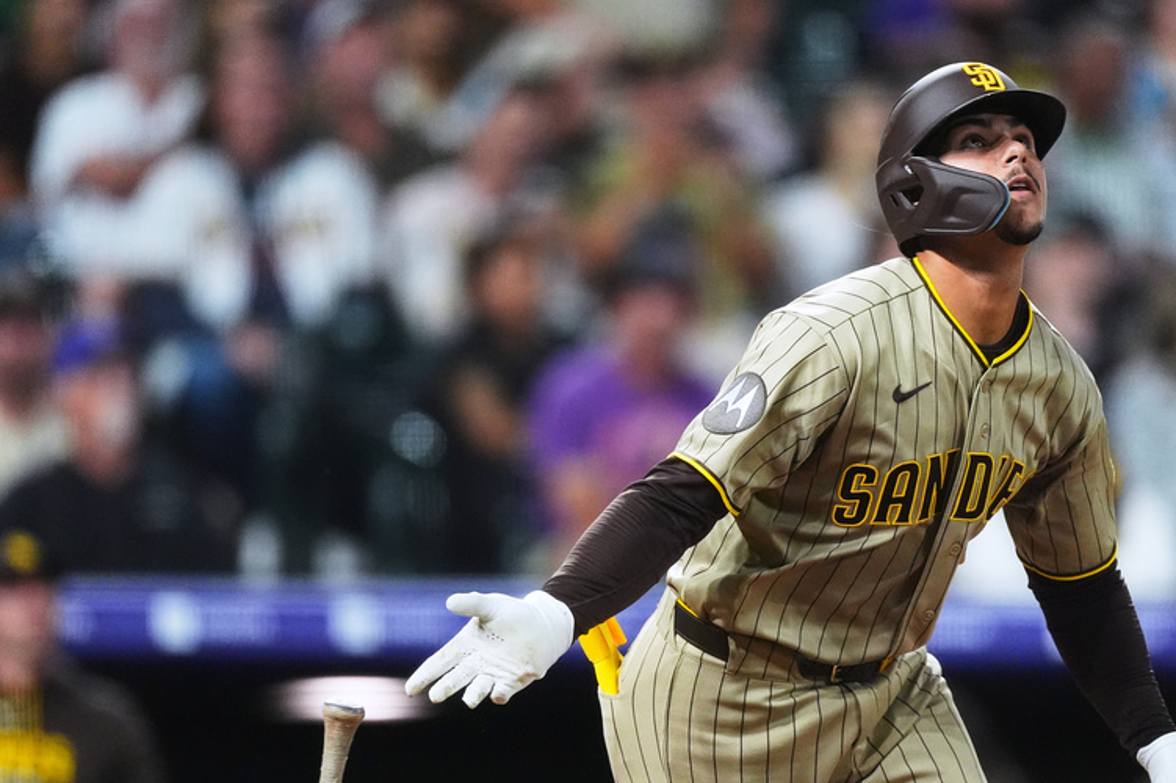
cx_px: 633
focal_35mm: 818
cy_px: 453
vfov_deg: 1.7
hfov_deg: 2.5
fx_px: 26708
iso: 5000
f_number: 4
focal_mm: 600
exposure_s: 1/1600
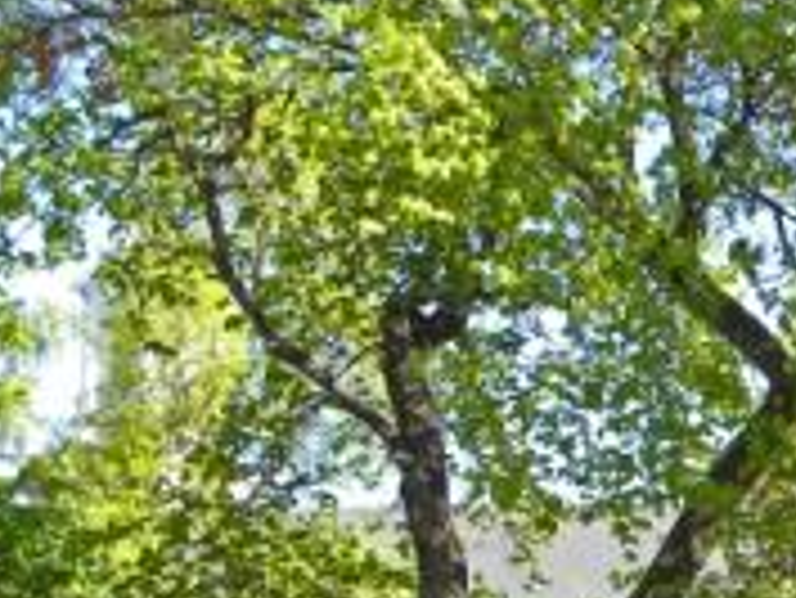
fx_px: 3083
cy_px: 701
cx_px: 1345
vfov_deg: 10.9
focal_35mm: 134
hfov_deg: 13.5
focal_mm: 6.6
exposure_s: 1/107
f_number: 4.5
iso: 64
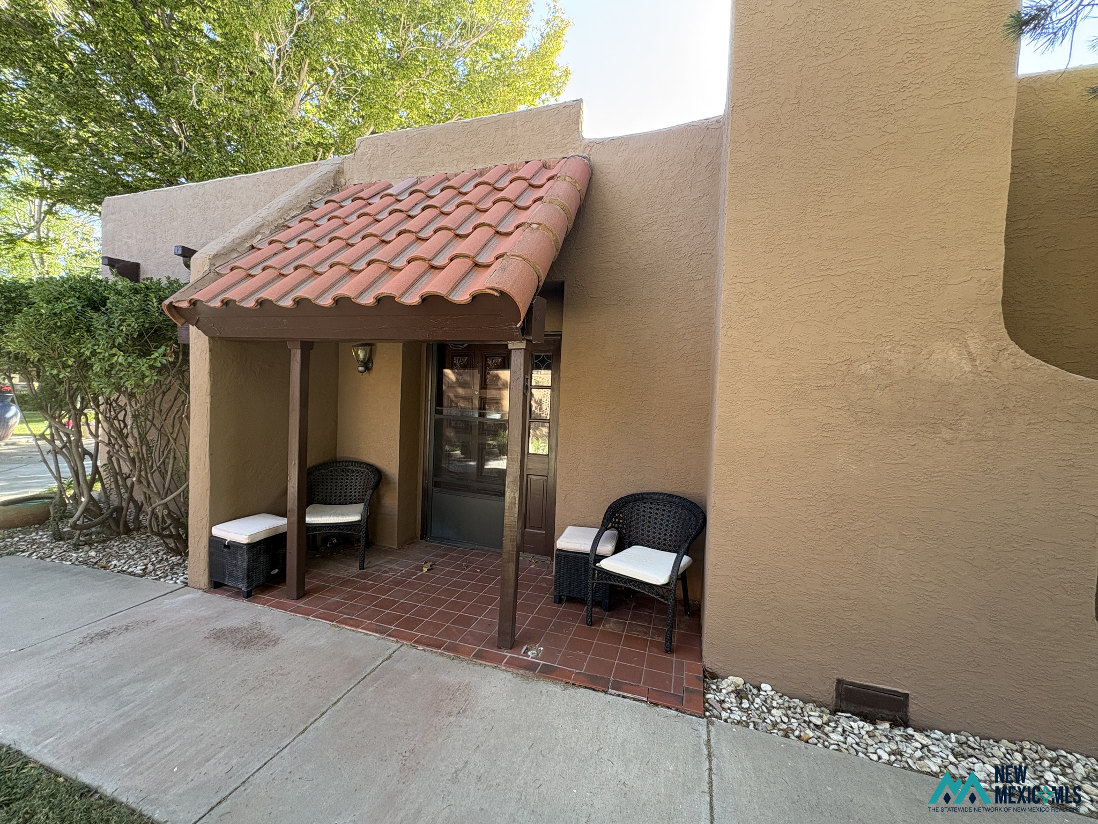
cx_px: 549
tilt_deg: -1.6
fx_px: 444
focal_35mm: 14
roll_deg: -1.4
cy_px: 412
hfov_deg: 102.1
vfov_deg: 85.7
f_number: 2.2
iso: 100
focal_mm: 2.22
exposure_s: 1/99
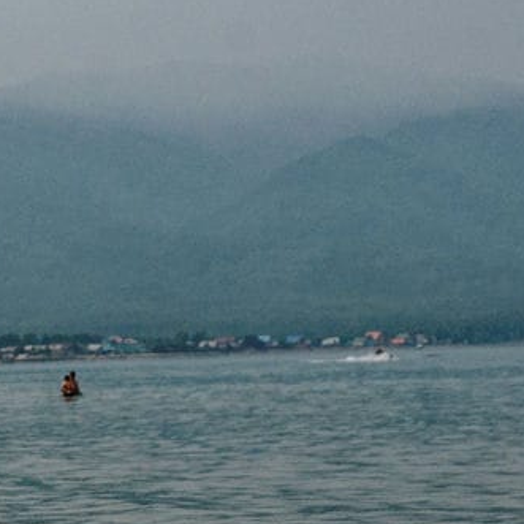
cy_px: 493
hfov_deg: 11.1
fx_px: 2637
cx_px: -139
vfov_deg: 11.3
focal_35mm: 154
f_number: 5
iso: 800
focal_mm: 40
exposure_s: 1/4000
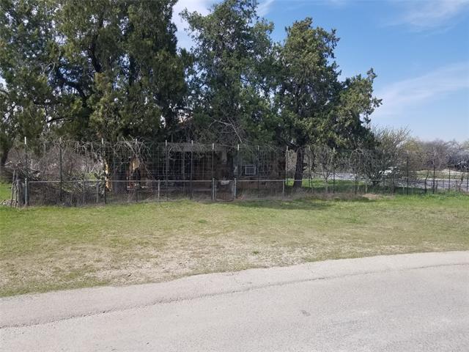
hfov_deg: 67.3
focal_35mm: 26
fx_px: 352
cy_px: 176
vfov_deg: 53.1
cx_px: 234
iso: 50
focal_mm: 4.25
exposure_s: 1/1852
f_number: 1.7
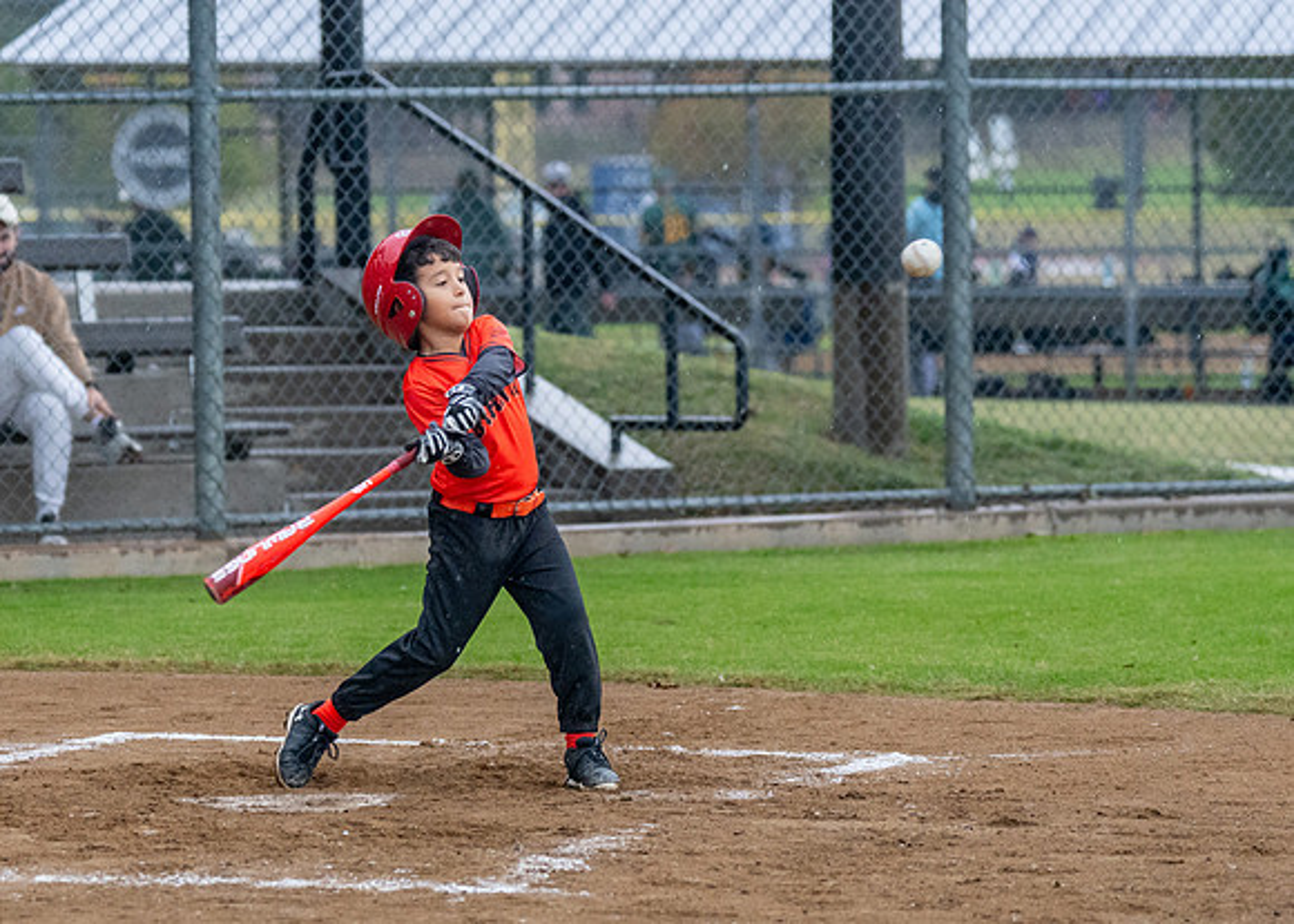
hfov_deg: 9.8
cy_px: 450
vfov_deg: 7.0
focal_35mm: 205
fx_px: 7526
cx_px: 282
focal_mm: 97
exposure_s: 1/1000
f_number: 2.8
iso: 1600
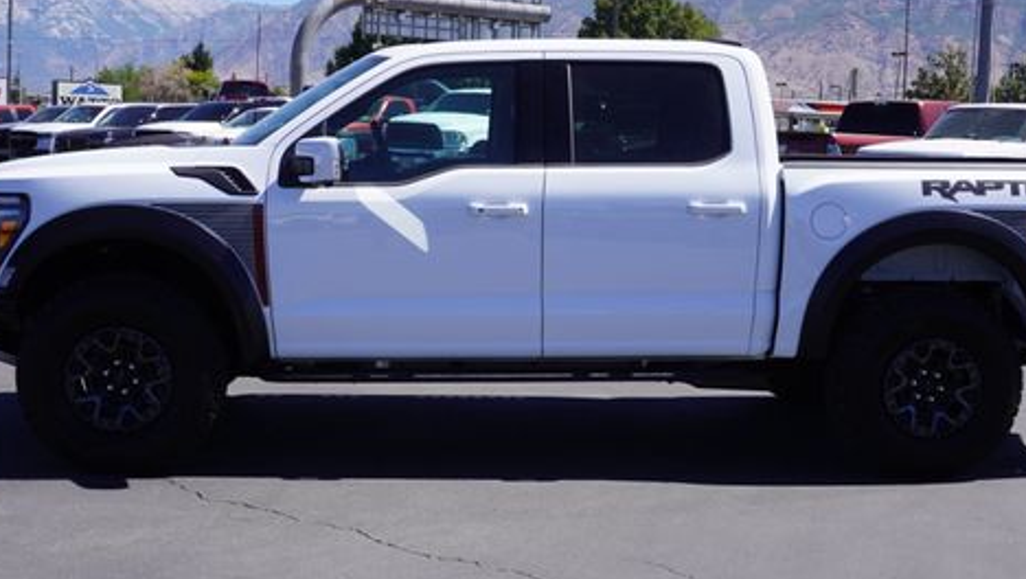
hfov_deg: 38.7
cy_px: 311
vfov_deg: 22.4
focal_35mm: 54
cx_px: 528
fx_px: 1462
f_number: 10
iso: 100
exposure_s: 1/125
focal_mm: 25
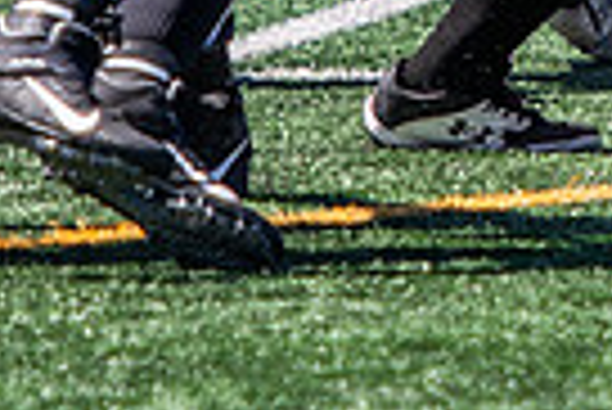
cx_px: 1308
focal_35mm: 1675
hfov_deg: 1.2
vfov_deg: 0.8
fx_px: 28505
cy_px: -611
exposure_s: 1/2000
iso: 160
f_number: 2.8
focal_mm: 160
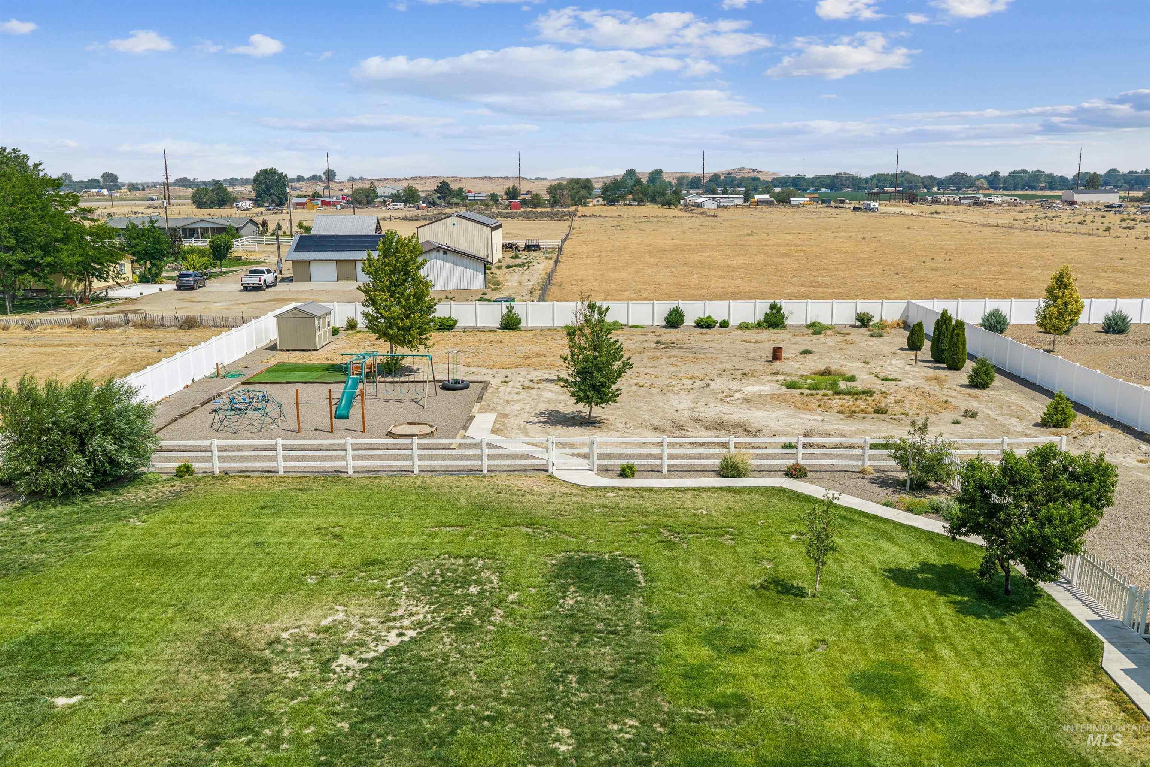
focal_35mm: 28
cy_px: 384
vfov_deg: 46.4
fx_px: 894
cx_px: 575
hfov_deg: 65.5
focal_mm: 14.4
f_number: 2.8
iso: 100
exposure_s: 1/120
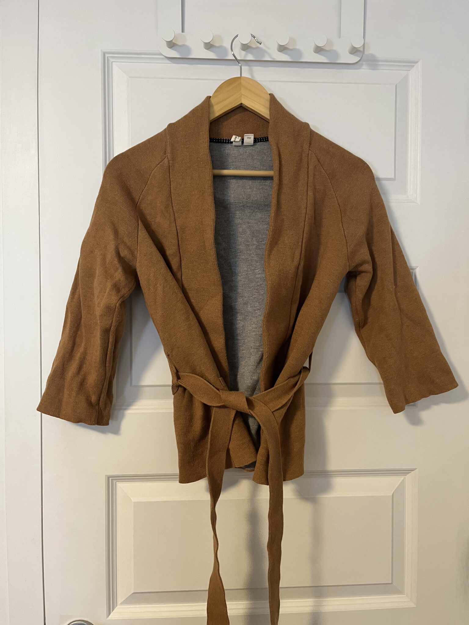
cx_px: 234
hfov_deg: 53.1
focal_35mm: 26
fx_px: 470
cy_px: 312
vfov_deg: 67.3
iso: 250
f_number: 1.6
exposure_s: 1/60
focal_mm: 5.1
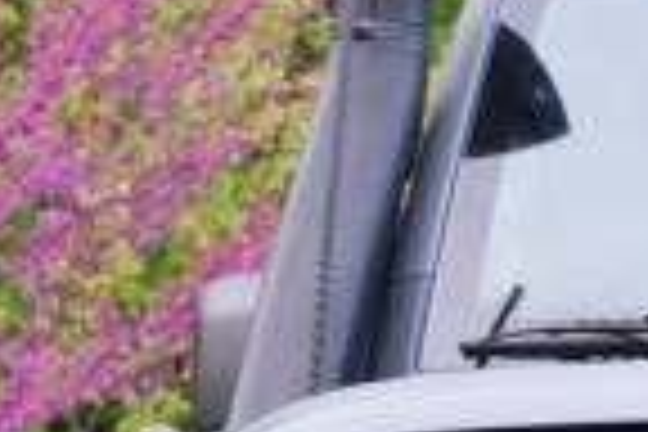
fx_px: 3834
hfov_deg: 9.1
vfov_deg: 6.1
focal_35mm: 213
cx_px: 1287
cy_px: 1114
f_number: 5
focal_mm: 20
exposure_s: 1/100
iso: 400
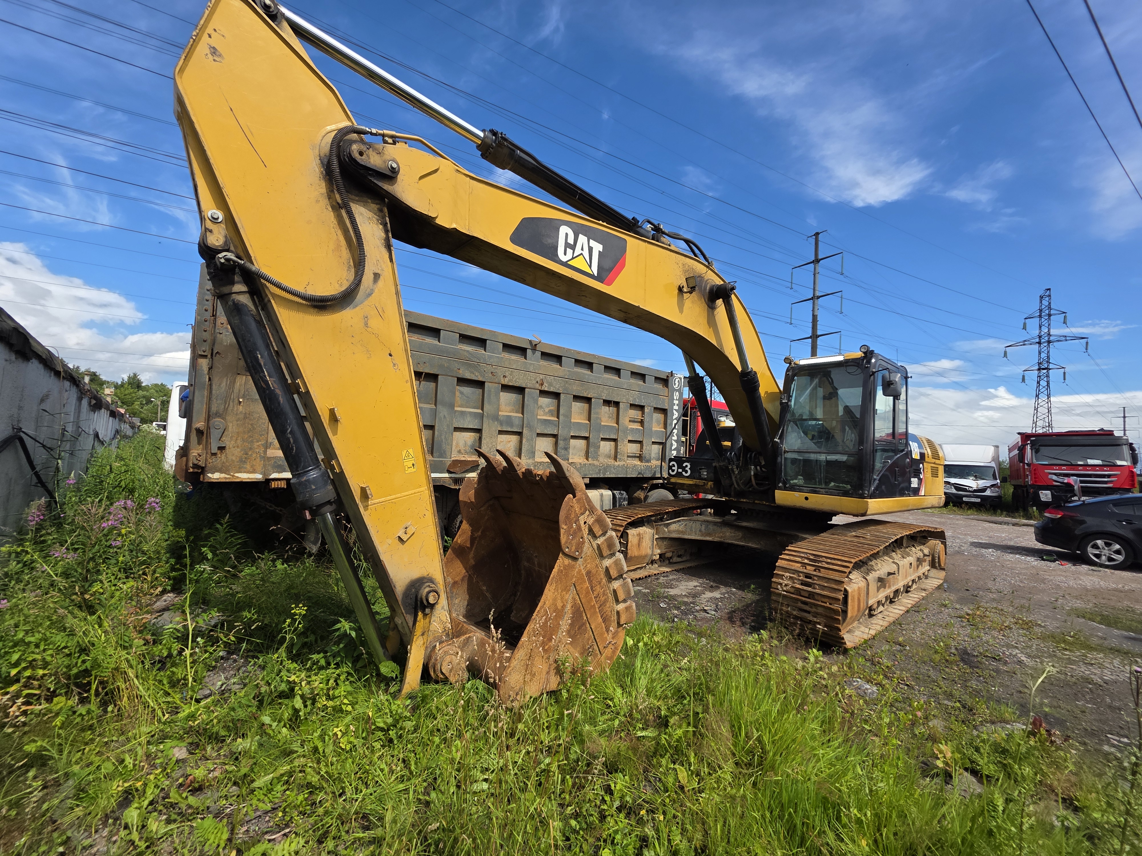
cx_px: 571
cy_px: 428
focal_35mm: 13
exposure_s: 1/1874
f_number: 1.9
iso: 40
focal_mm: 2.2
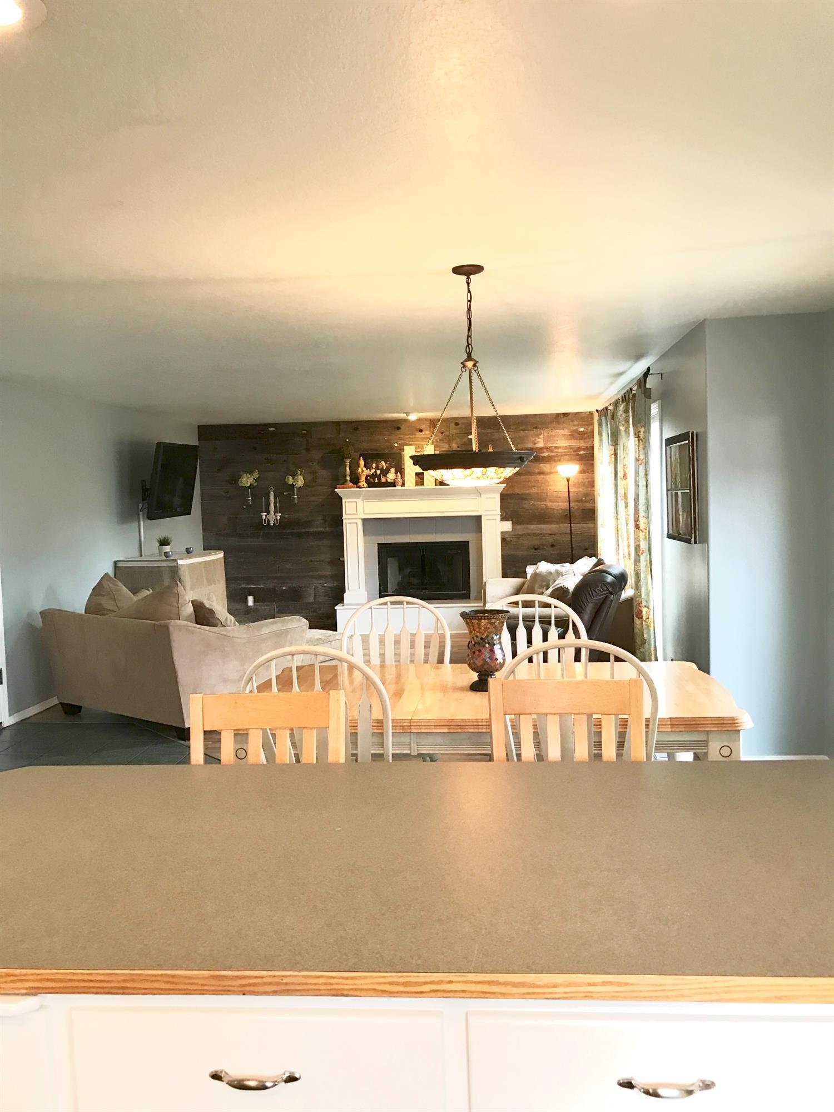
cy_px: 556
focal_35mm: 28
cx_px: 417
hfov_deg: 49.7
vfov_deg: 63.4
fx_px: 899
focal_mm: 3.99
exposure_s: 1/15
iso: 40
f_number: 1.8
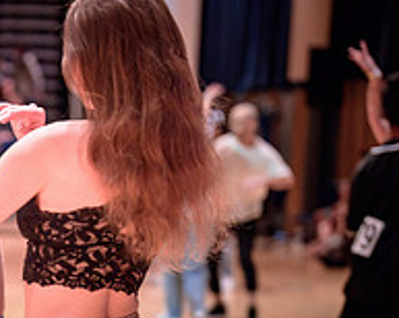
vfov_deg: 10.8
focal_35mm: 141
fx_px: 1663
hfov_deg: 13.3
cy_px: 327
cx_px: -87
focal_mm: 50
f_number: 1.4
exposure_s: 1/250
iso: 1600
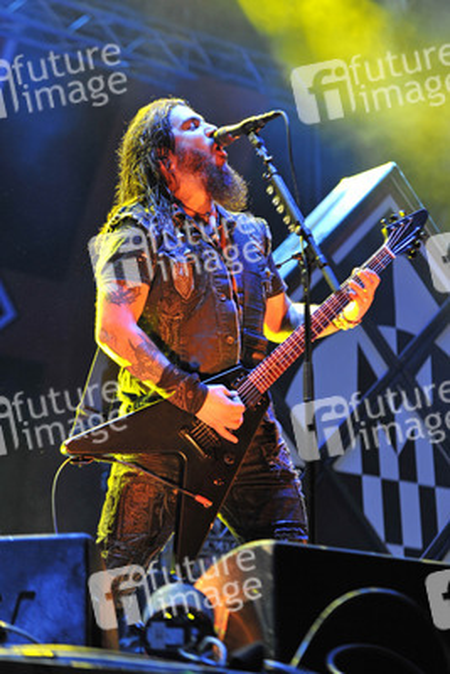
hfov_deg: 13.7
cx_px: 225
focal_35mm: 100
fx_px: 1873
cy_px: 337
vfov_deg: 20.4
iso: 1600
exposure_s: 1/160
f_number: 3.2
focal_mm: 100
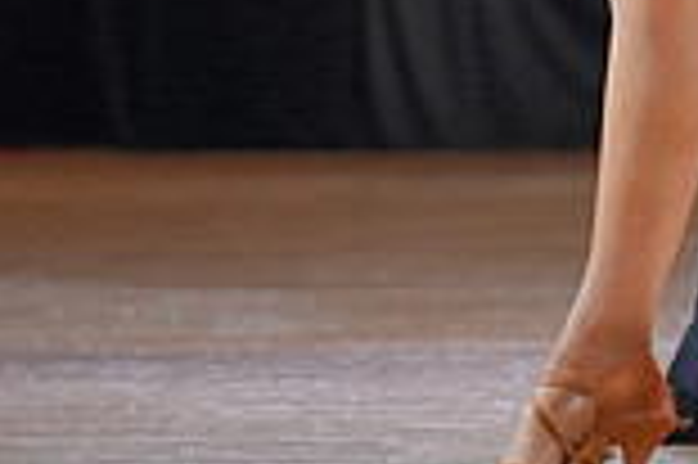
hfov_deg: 2.7
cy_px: -496
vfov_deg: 1.8
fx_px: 15010
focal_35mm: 775
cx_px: 718
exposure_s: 1/500
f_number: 2
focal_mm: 138
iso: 1250
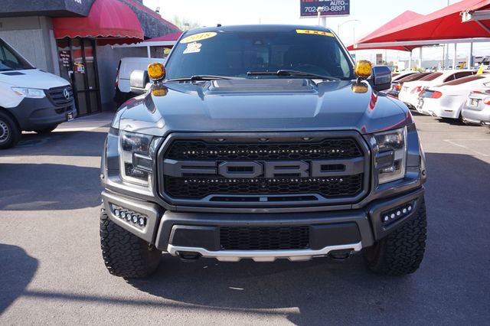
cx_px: 245
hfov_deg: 59.5
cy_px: 163
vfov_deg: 41.7
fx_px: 429
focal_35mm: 32
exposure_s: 1/160
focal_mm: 21
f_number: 6.3
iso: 160
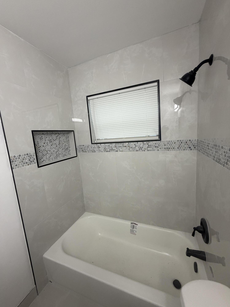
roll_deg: +4.3
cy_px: 154
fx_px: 124
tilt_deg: -8.6
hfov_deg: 85.7
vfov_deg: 102.1
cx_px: 115
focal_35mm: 14
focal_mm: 2.22
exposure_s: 1/120
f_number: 2.2
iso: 250
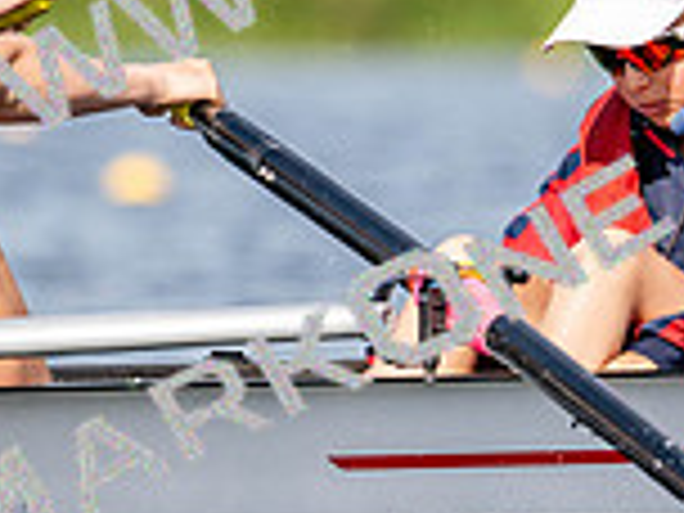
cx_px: 540
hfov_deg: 1.4
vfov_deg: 1.0
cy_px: 142
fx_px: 28928
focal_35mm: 1464
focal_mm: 400
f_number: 4.5
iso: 180
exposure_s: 1/2500
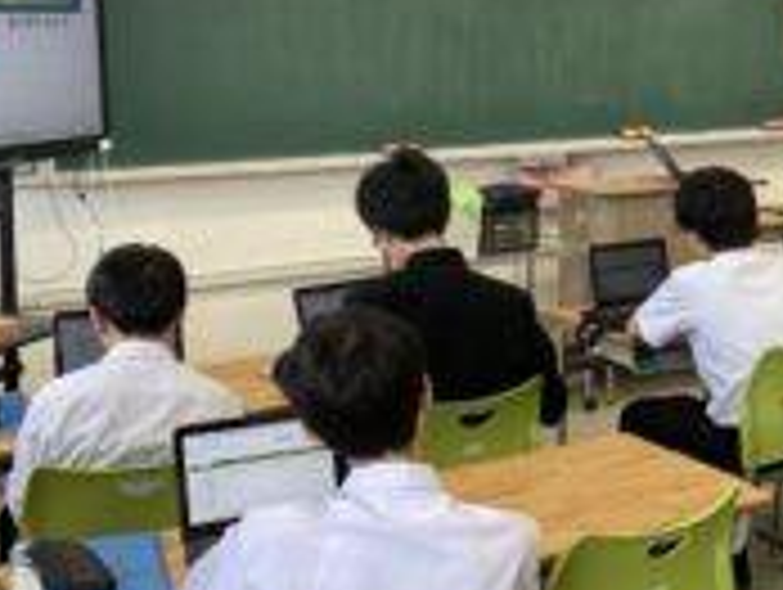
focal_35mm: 60
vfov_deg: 24.3
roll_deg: +0.3
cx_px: 482
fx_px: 1359
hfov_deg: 32.0
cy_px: 189
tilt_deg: -7.3
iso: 40
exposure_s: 1/60
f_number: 1.8
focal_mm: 3
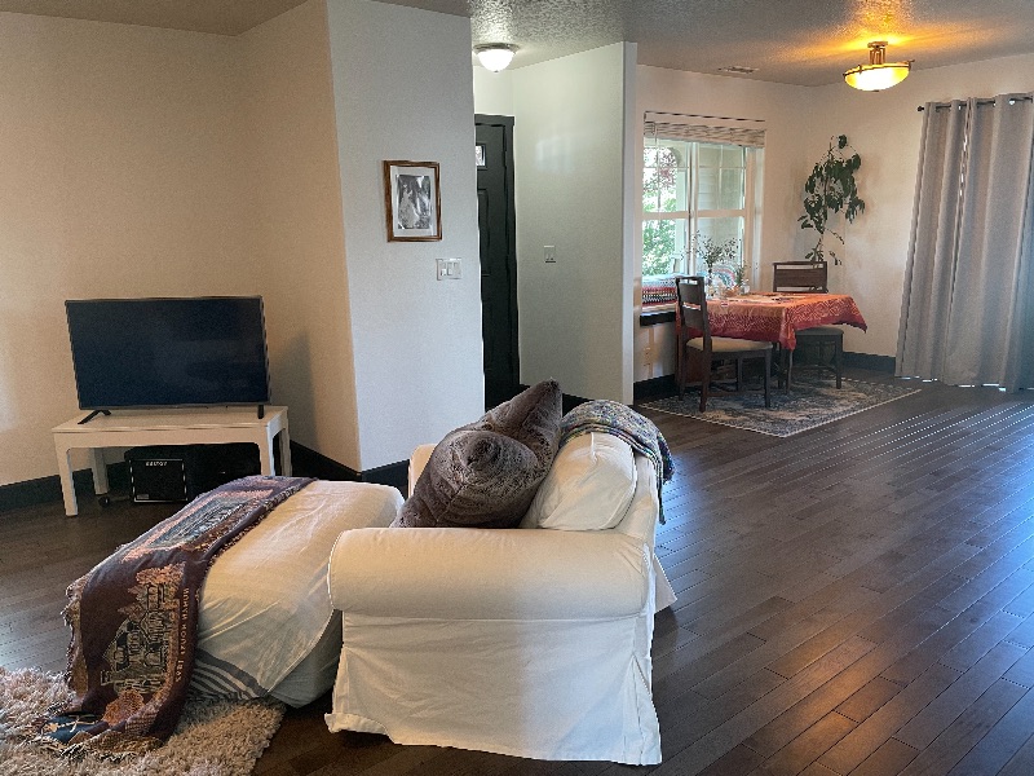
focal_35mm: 26
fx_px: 777
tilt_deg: -12.2
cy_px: 388
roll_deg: +1.6
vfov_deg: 53.1
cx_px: 517
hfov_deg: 67.3
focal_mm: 4.2
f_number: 1.6
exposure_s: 1/60
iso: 250
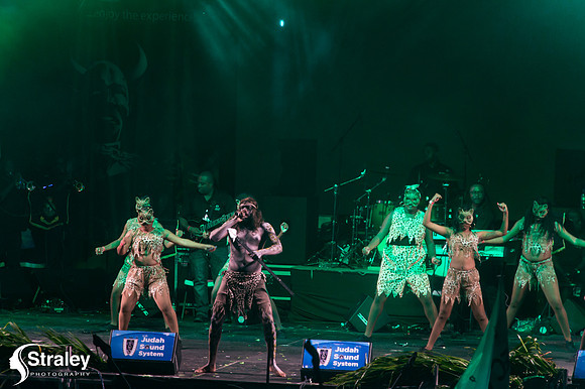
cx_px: 292
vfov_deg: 4.3
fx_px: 5197
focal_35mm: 320
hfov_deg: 6.4
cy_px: 194
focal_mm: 320
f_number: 5.6
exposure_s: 1/200
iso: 3200
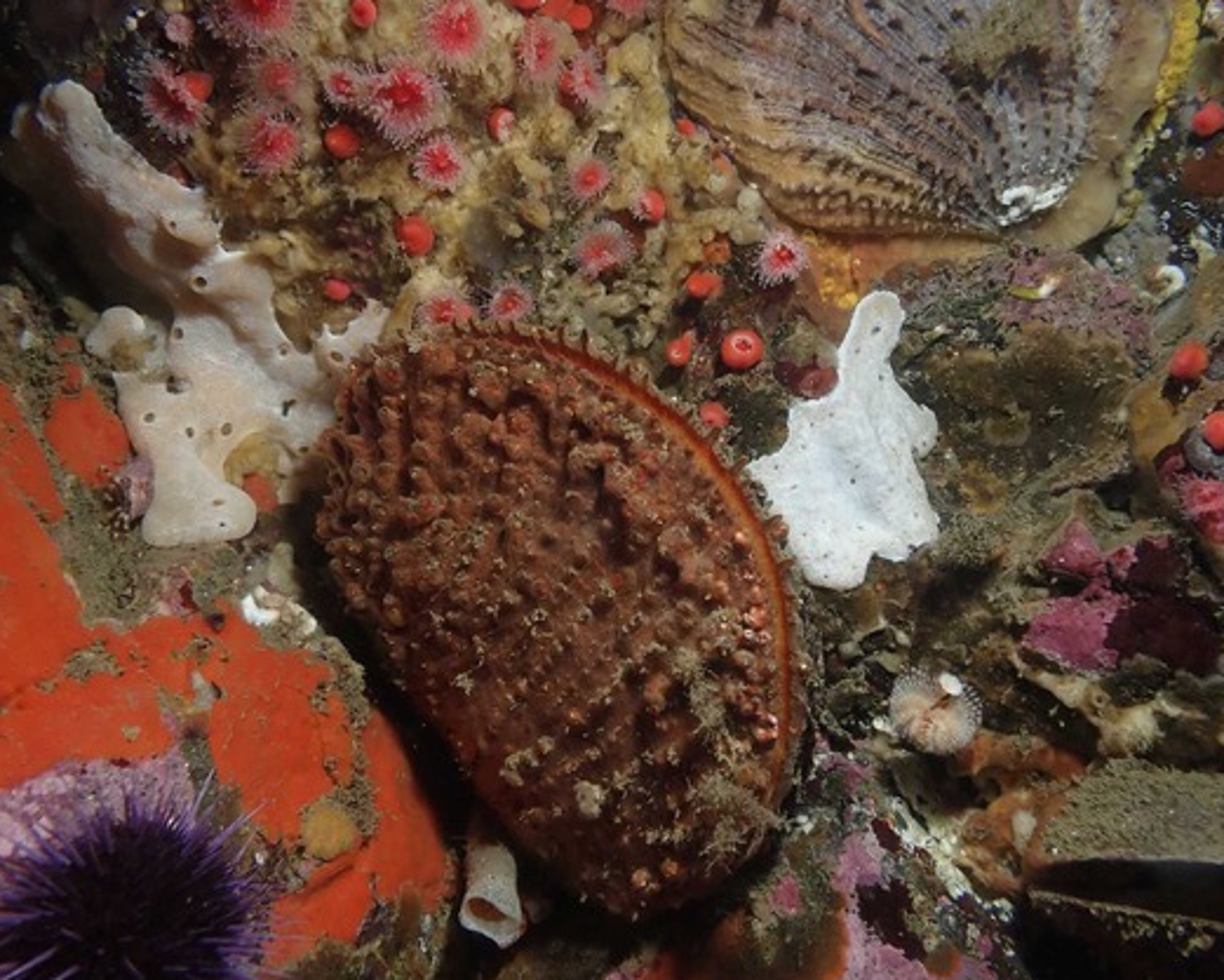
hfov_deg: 55.6
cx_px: 658
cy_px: 495
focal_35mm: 32
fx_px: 1159
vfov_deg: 45.8
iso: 100
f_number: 9
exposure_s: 1/30
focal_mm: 5.4
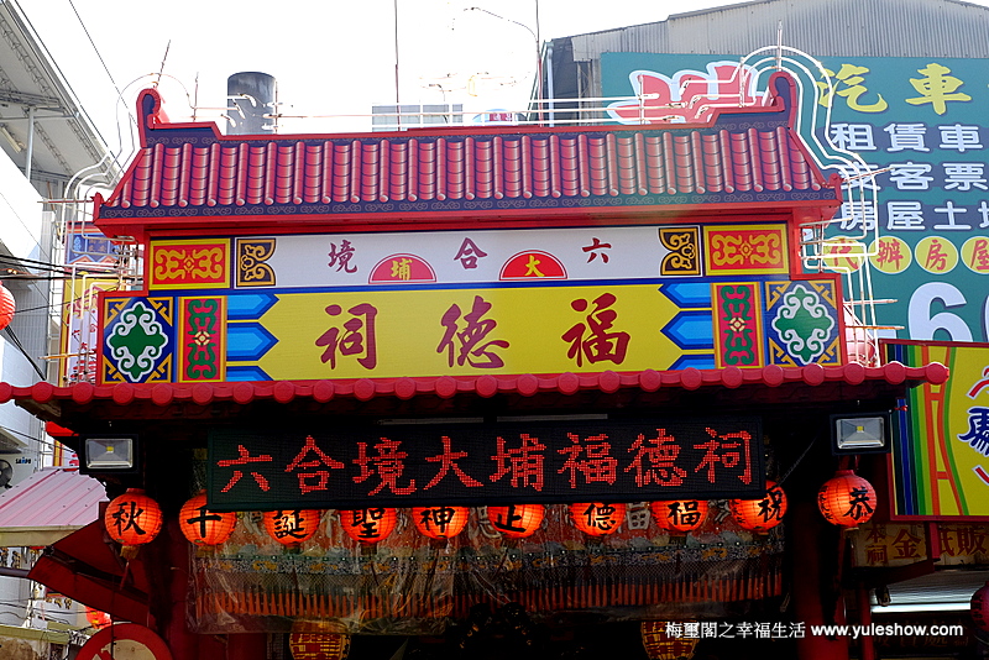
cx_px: 494
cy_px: 330
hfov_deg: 37.5
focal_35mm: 53
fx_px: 1456
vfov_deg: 25.5
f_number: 7.1
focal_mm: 35
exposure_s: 1/400
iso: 400
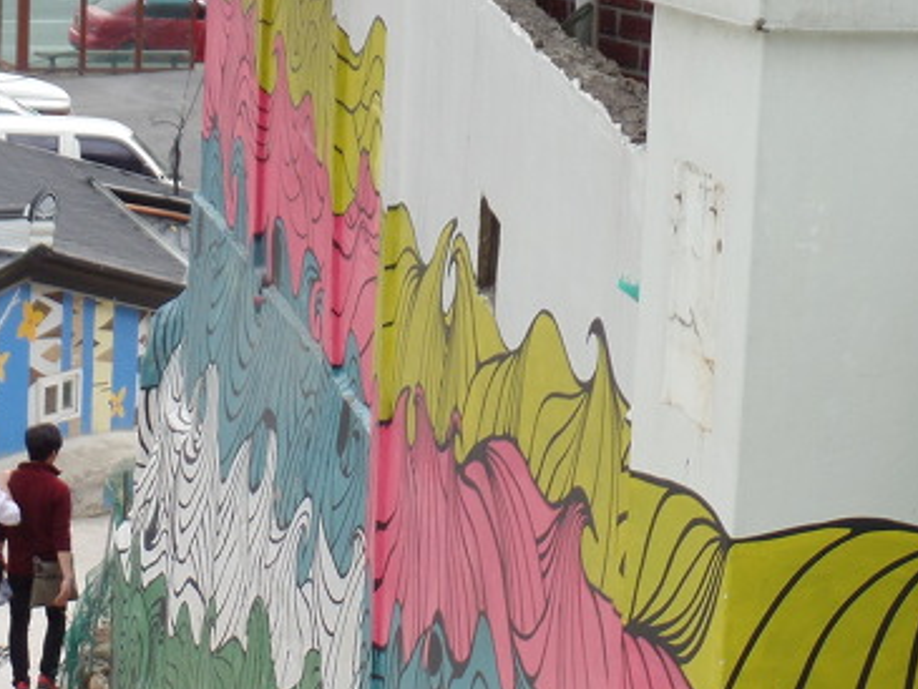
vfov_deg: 10.1
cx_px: 692
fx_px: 3873
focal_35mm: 146
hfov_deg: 13.5
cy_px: 578
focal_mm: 9.2
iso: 80
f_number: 3.4
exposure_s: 1/180
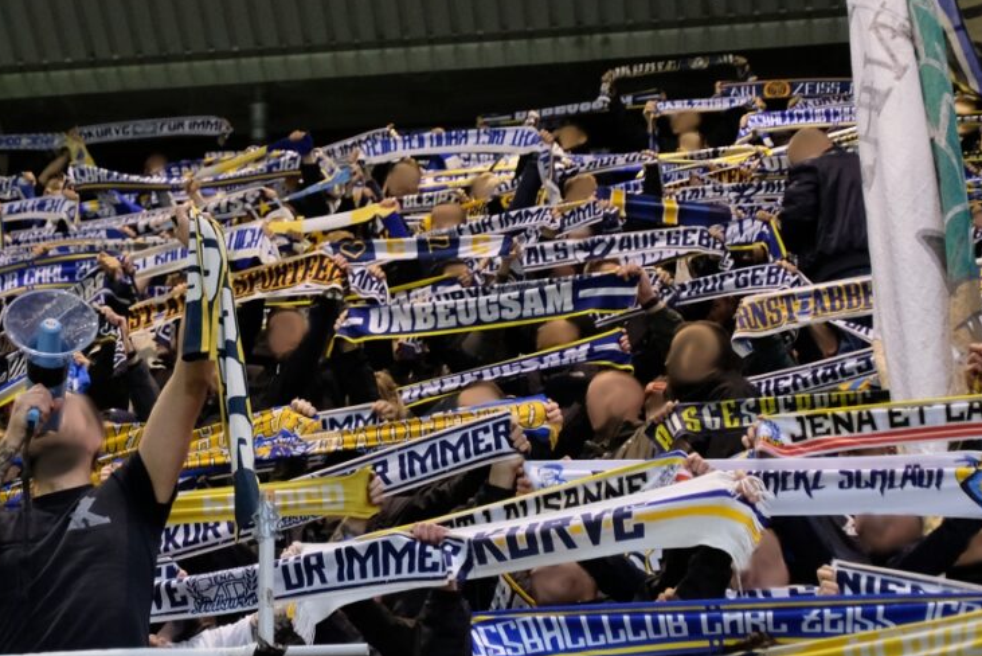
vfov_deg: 13.0
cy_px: 251
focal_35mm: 105
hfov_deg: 19.2
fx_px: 2865
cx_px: 172
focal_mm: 32.1
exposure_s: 1/60
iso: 2500
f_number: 4
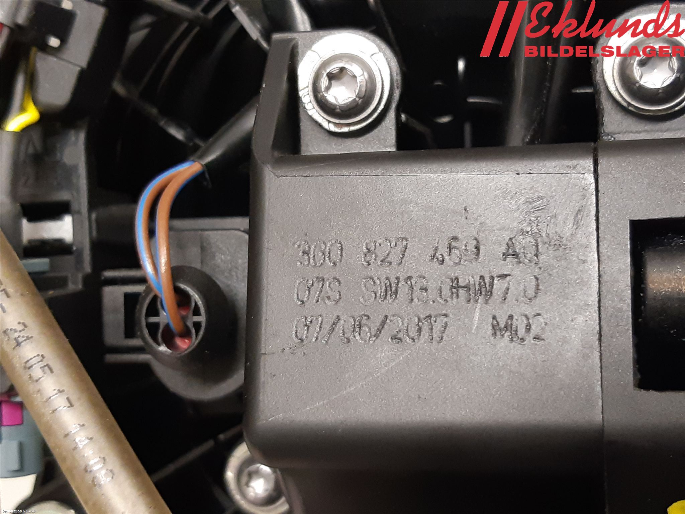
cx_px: 342
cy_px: 257
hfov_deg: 67.3
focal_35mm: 26
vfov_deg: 53.1
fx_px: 515
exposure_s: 1/33
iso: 200
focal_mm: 3.93
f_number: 1.7
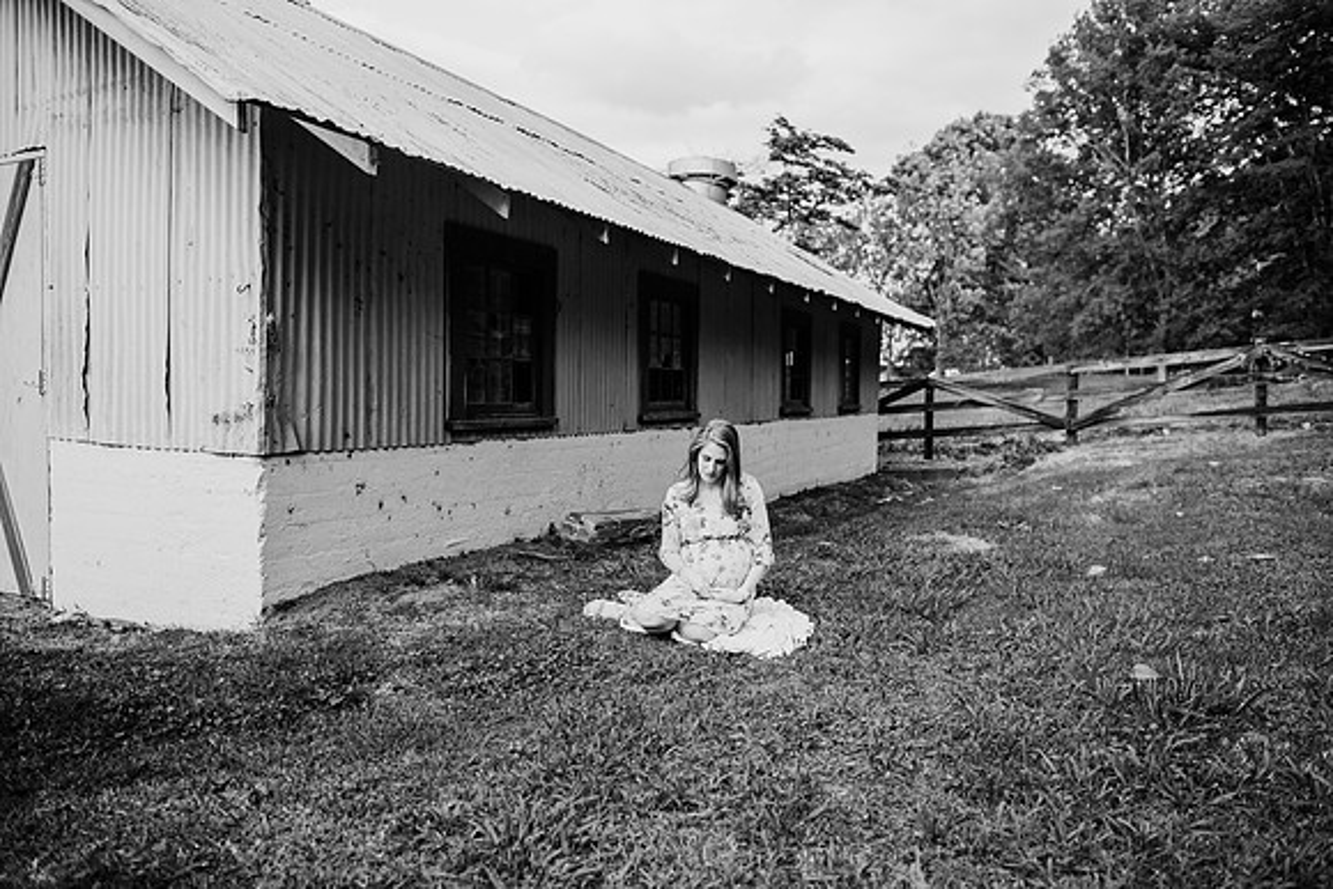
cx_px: 666
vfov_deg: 53.2
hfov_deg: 73.7
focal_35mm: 24
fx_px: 889
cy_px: 444
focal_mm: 24
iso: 160
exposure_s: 1/320
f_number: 2.8
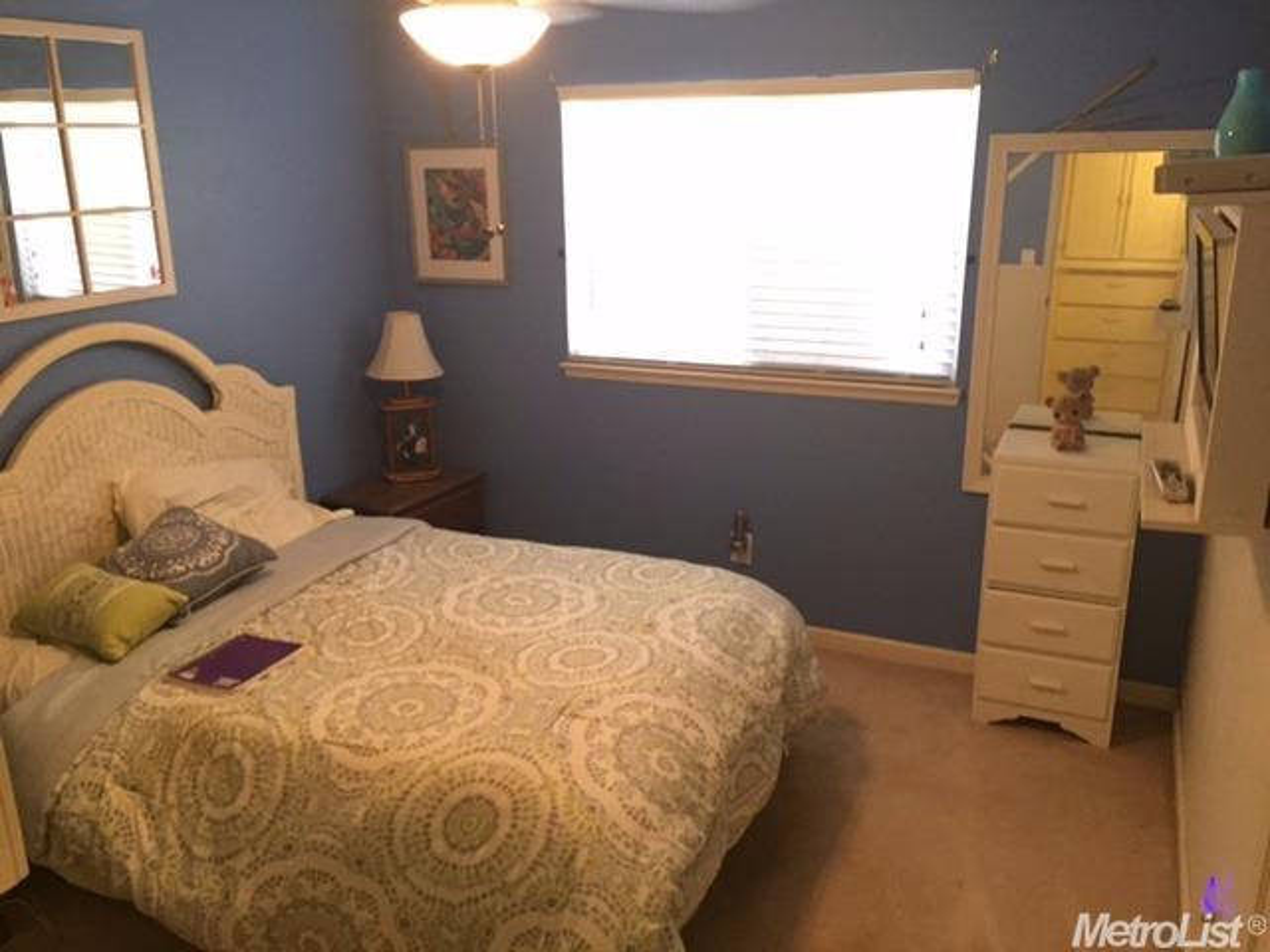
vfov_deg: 48.2
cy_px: 476
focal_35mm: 29
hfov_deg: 61.7
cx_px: 635
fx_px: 1064
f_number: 2.2
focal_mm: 4.15
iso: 250
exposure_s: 1/15
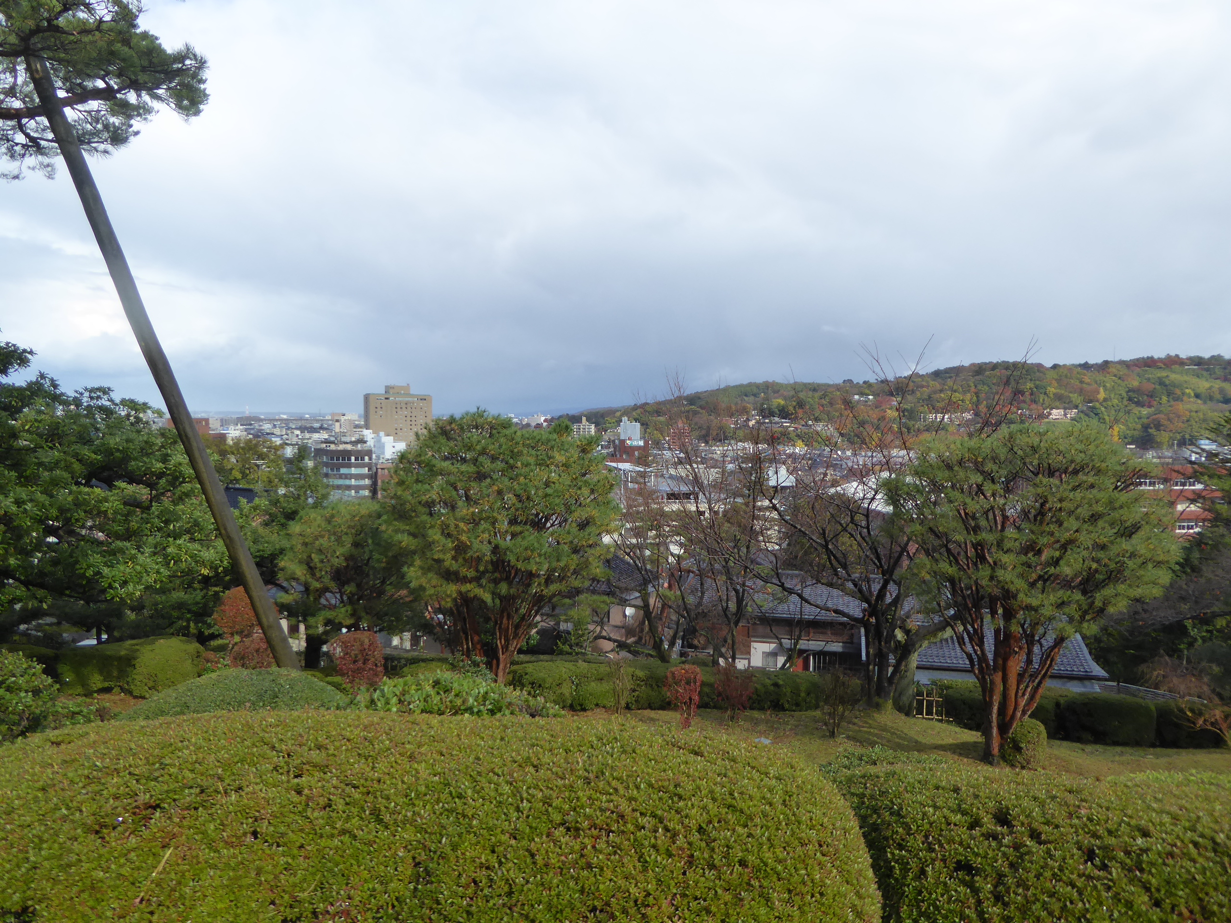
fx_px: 889
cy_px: 462
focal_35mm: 25
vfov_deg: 54.9
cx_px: 616
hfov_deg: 69.4
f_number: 3.3
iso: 160
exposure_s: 1/800
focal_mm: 4.3
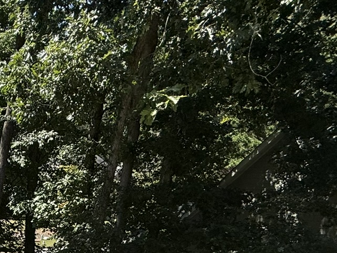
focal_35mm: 45
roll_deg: +2.2
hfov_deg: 34.3
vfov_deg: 25.5
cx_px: -61
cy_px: 364
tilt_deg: -21.7
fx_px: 438
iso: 50
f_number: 2.2
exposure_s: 1/717
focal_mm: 2.22
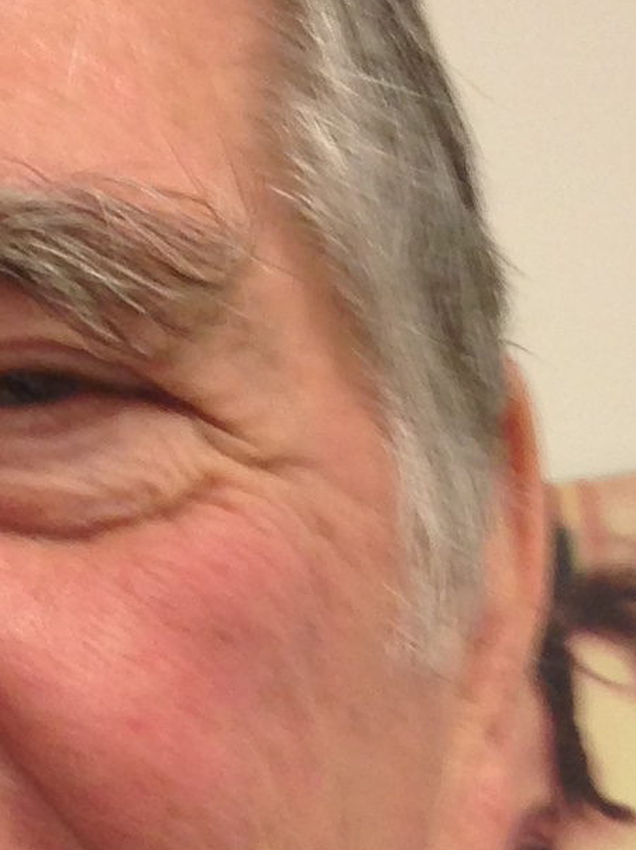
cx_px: 11
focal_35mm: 179
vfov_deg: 10.3
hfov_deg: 8.2
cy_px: 1611
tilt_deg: -4.6
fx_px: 4388
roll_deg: -0.2
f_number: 2.4
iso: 50
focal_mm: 4.12
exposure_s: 1/20
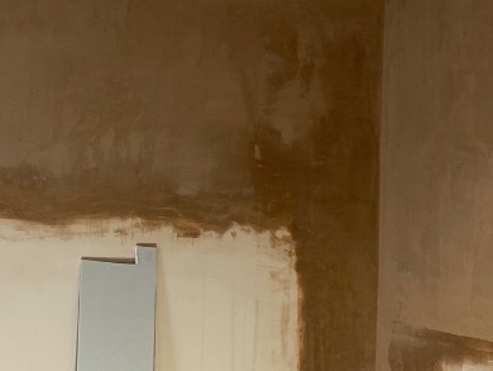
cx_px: 21
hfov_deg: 23.5
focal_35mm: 80
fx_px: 1140
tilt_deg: -1.0
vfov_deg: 18.5
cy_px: 173
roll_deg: -1.3
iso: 125
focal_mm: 4.25
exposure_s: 1/100
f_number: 1.8
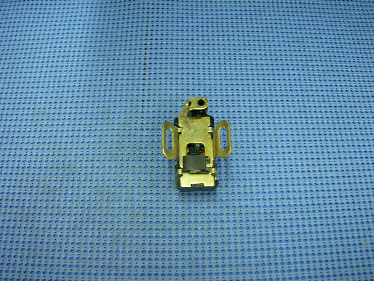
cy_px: 140
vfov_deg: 37.7
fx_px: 411
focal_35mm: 38
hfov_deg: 49.0
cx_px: 187
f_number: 3.3
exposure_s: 1/13
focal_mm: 6.3
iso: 200
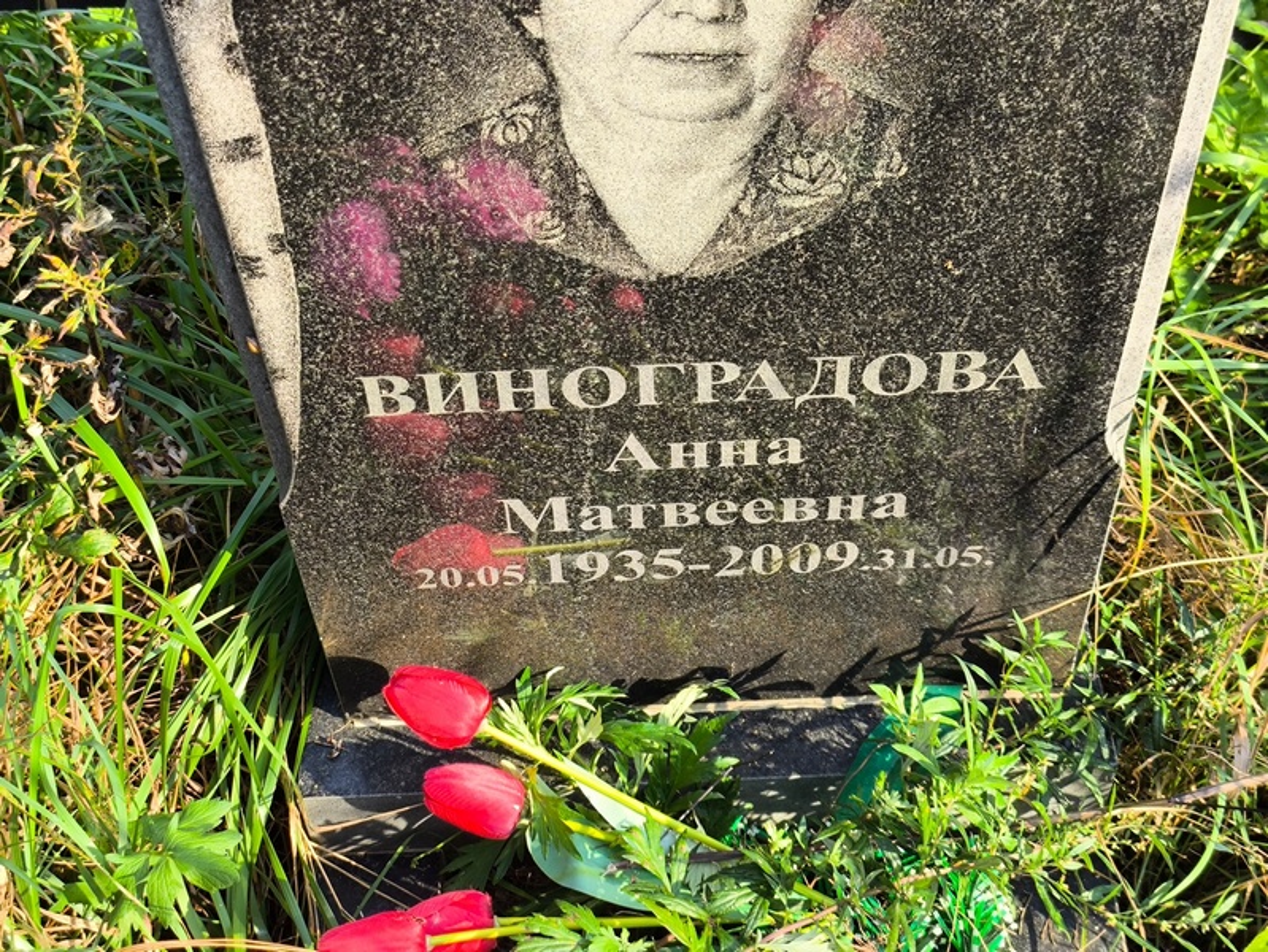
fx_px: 1832
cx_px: 634
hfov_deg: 38.2
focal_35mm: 50
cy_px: 476
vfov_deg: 29.1
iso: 50
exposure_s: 1/338
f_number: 1.7
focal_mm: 4.71
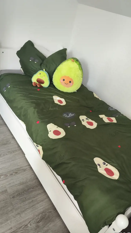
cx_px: 69
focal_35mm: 26
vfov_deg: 71.9
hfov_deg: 44.4
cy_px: 120
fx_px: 161
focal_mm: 7.01
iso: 1244
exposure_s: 1/77.8
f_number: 1.69
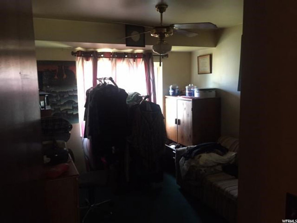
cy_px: 112
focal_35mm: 29
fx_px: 249
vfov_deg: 48.2
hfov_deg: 61.7
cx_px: 148
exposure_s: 1/20
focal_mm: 4.15
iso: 250
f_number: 2.2
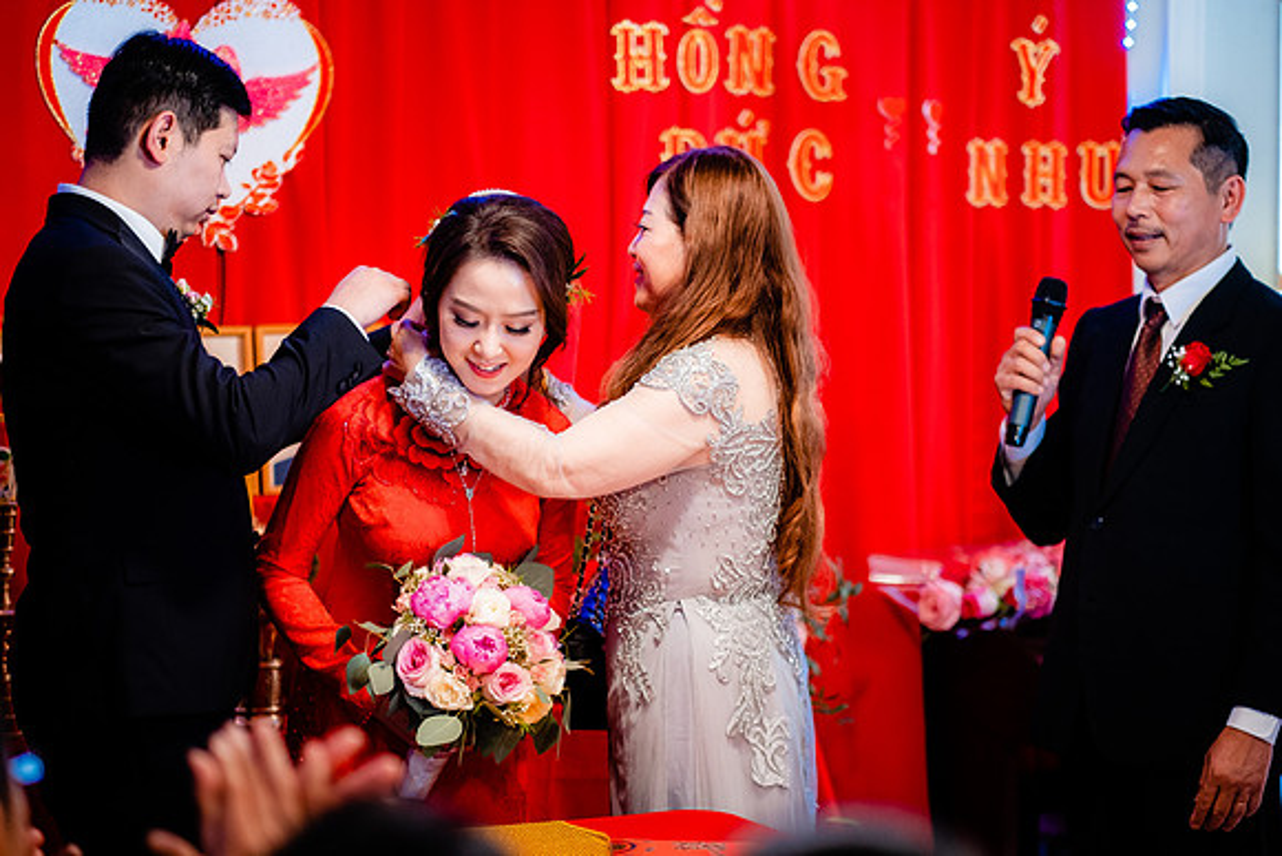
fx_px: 2992
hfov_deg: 24.2
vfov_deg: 16.3
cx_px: 641
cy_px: 428
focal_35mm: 84
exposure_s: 1/160
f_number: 1.2
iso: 800
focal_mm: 56
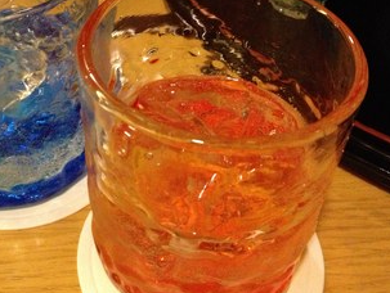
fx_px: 587
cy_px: 82
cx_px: 181
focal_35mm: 52
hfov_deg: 36.8
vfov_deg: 27.8
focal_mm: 4.28
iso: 800
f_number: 2.4
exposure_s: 1/15
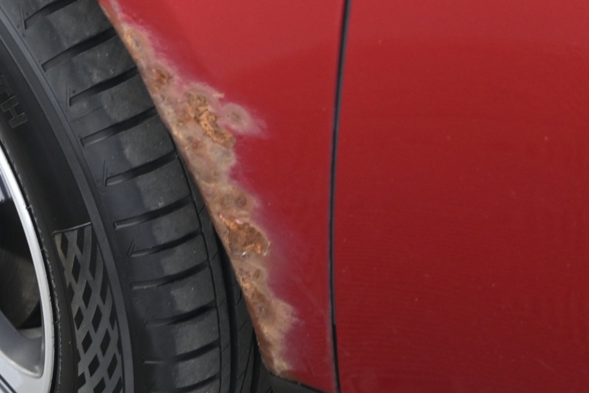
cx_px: 218
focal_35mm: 96
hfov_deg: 21.2
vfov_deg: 14.3
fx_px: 1571
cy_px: 152
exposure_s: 1/5
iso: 1000
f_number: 5.3
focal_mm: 36
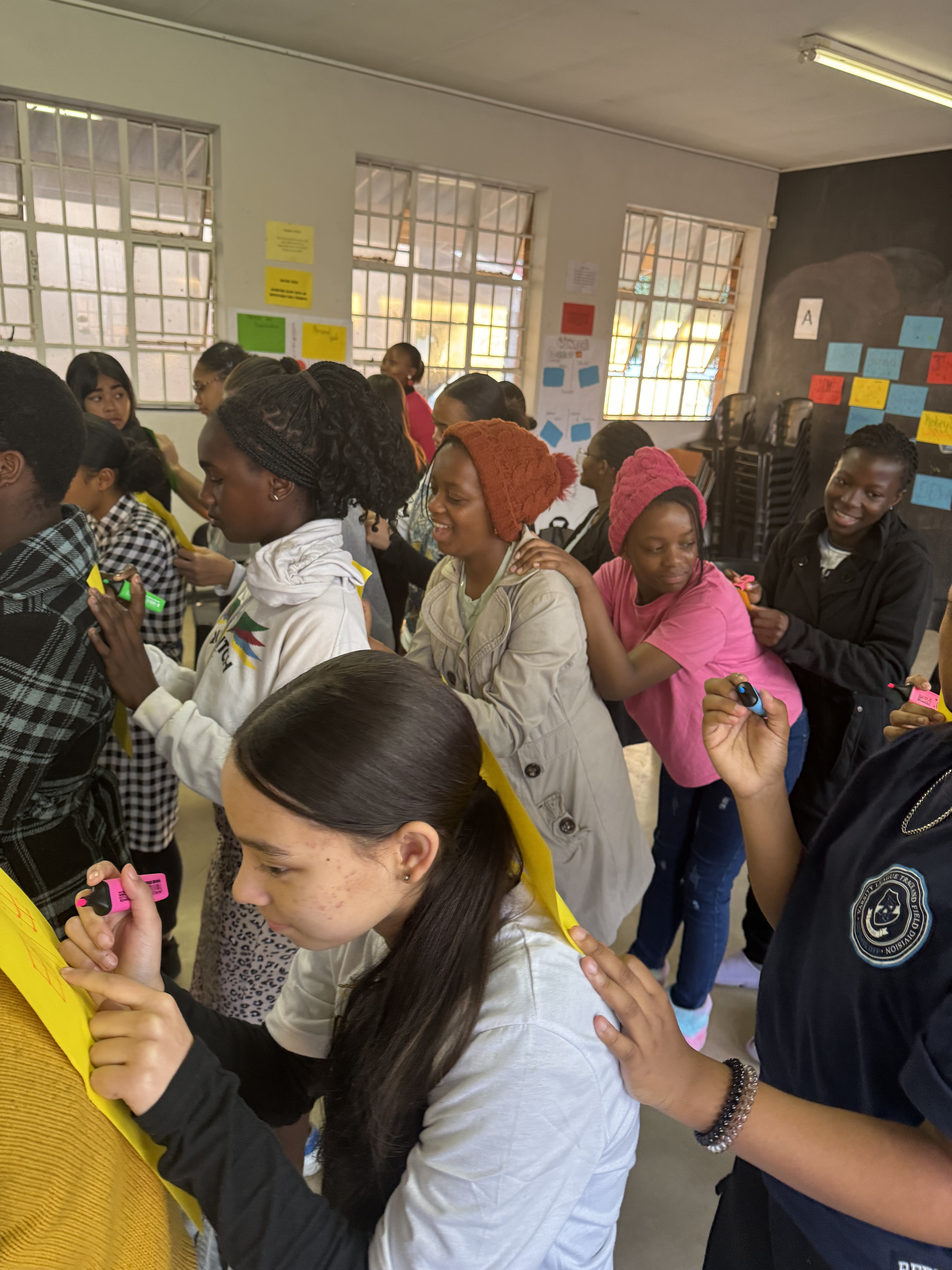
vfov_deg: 71.6
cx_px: 476
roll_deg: -2.4
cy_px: 635
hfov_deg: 56.8
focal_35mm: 24
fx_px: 880
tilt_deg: -18.9
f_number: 1.78
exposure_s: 1/50
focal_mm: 6.76
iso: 250
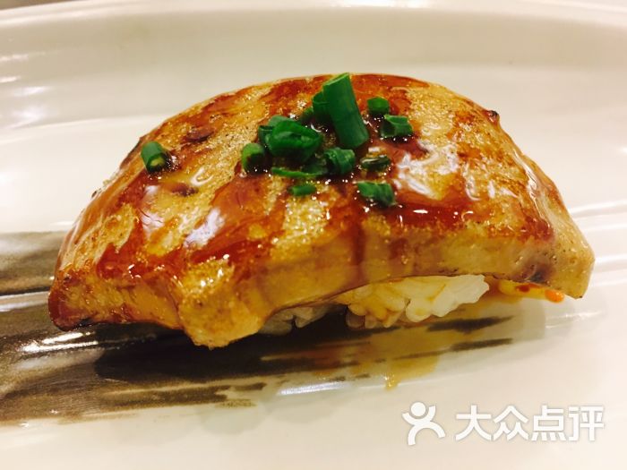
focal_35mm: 29
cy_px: 235
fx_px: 525
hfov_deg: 61.7
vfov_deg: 48.2
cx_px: 314
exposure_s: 1/33
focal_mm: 4.15
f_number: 2.2
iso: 200
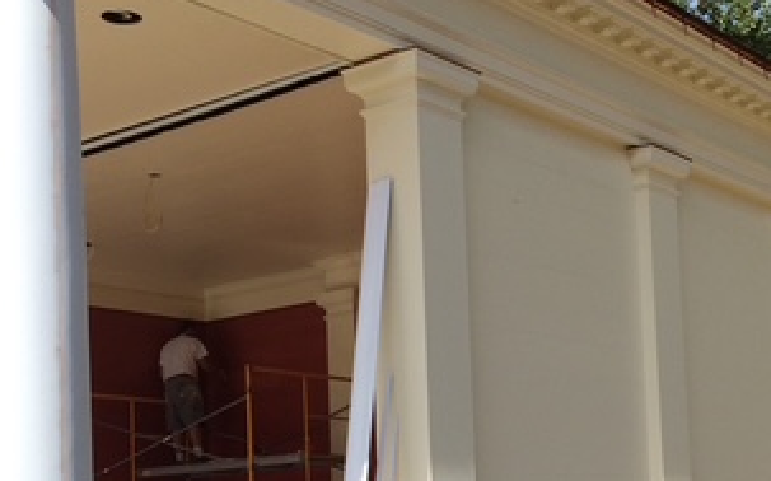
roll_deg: +4.1
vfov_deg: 19.6
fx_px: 1365
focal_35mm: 65
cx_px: 570
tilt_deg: +2.0
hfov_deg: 31.0
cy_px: 433
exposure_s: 1/2053
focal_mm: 4.15
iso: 32
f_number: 2.2
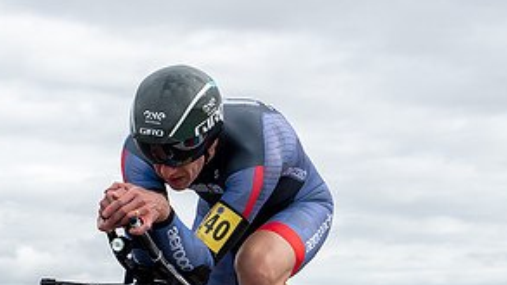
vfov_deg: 8.5
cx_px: 5
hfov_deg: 15.1
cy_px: 371
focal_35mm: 140
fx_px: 1883
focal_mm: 33
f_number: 3.5
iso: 100
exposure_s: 1/1000
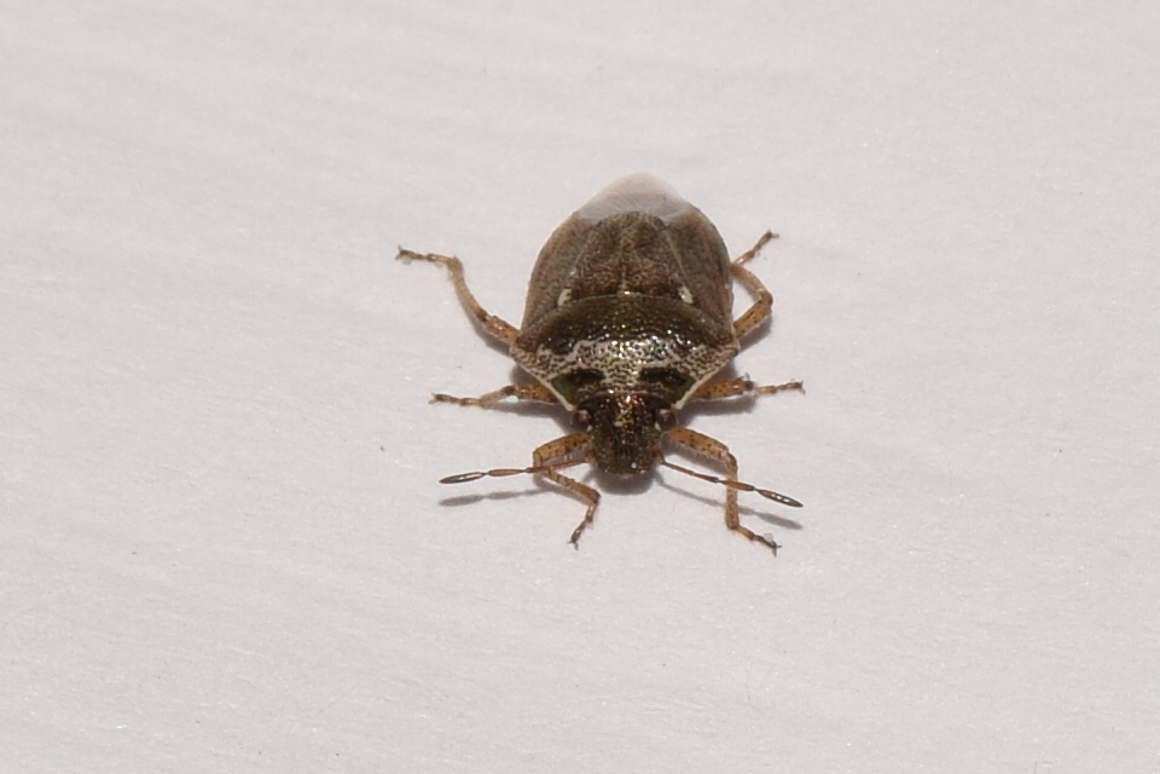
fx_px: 6766
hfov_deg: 9.8
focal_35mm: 210
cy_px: 387
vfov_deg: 6.5
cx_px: 580
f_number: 16
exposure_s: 1/200
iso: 100
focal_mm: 140
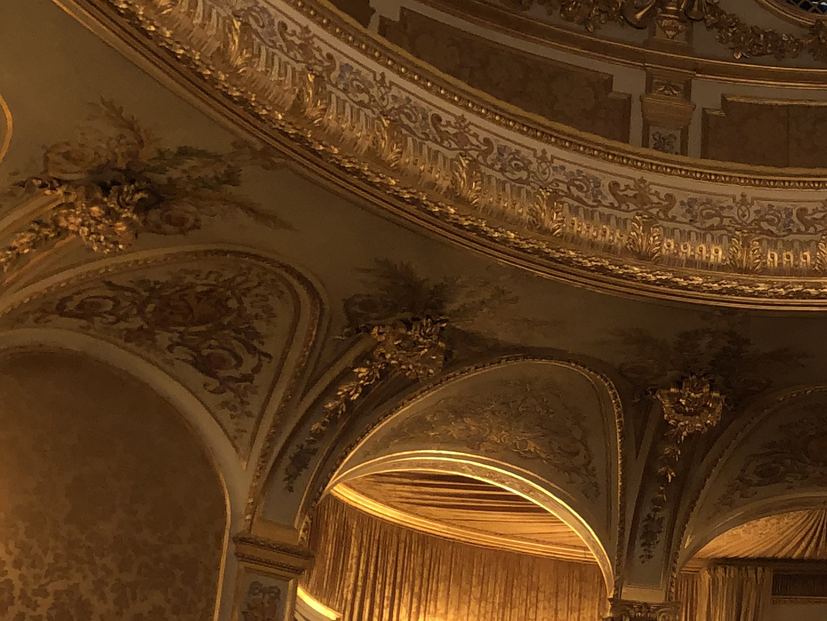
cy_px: 351
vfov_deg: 18.9
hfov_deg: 23.6
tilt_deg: +24.2
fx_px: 1863
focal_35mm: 78
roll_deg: +1.4
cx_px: 889
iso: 160
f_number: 1.8
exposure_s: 1/4
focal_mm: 4
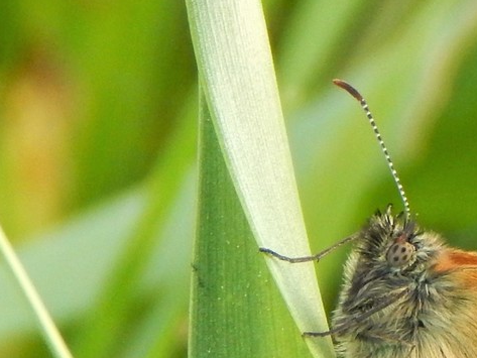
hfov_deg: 4.4
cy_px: 294
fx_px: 6216
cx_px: 428
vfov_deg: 3.3
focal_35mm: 451
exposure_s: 1/250
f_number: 5.6
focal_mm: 44.9
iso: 320
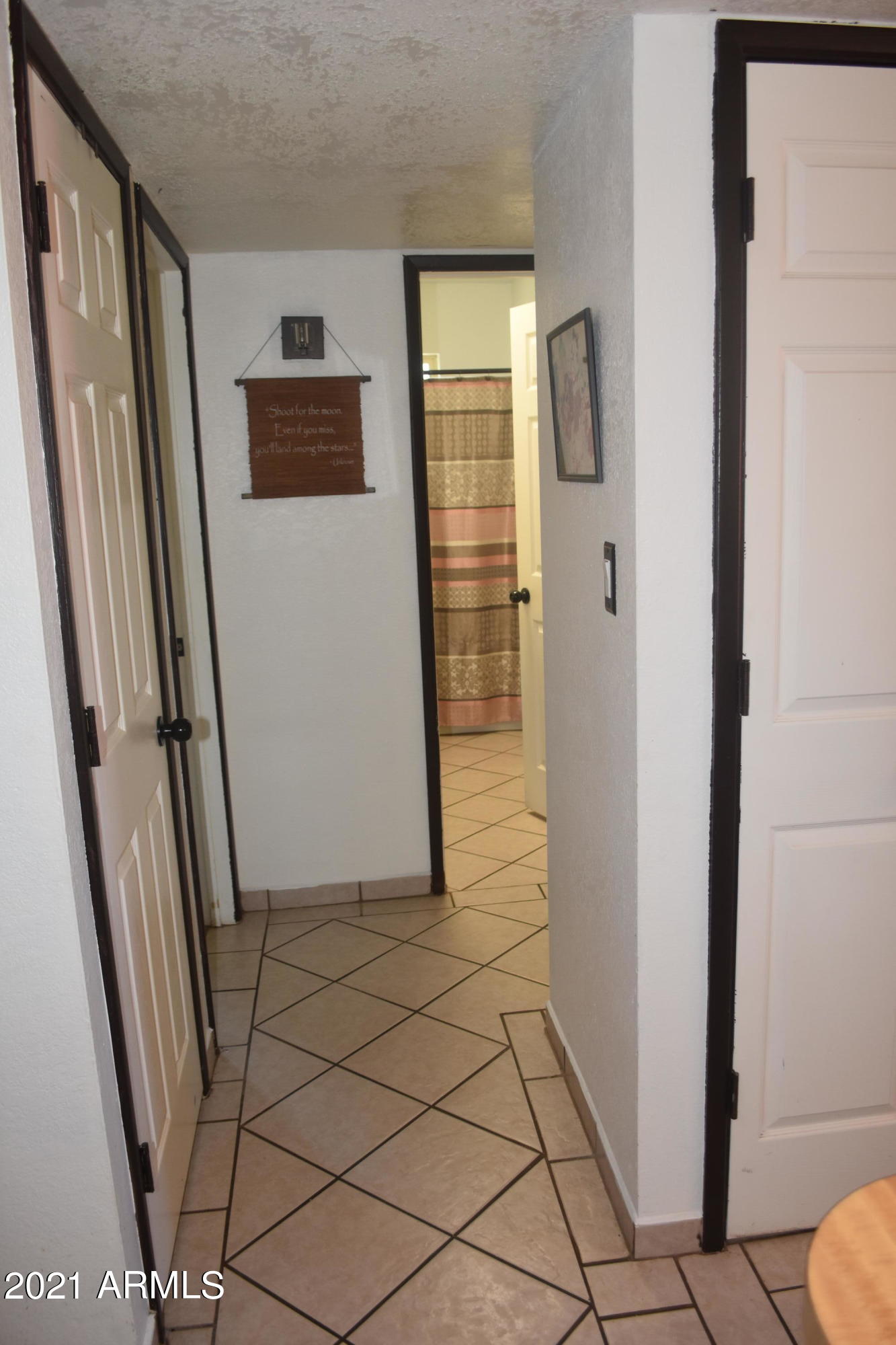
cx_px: 448
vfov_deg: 67.4
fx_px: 1008
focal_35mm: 27
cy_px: 672
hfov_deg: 47.9
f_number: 4
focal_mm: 18
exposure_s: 1/60
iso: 500
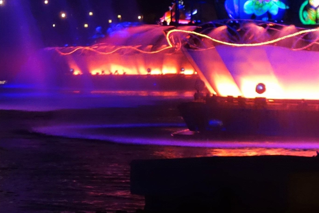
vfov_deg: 7.3
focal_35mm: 187
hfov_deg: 10.8
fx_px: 1657
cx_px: -58
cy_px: 25
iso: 800
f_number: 3.2
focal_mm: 17.4
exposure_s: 1/8
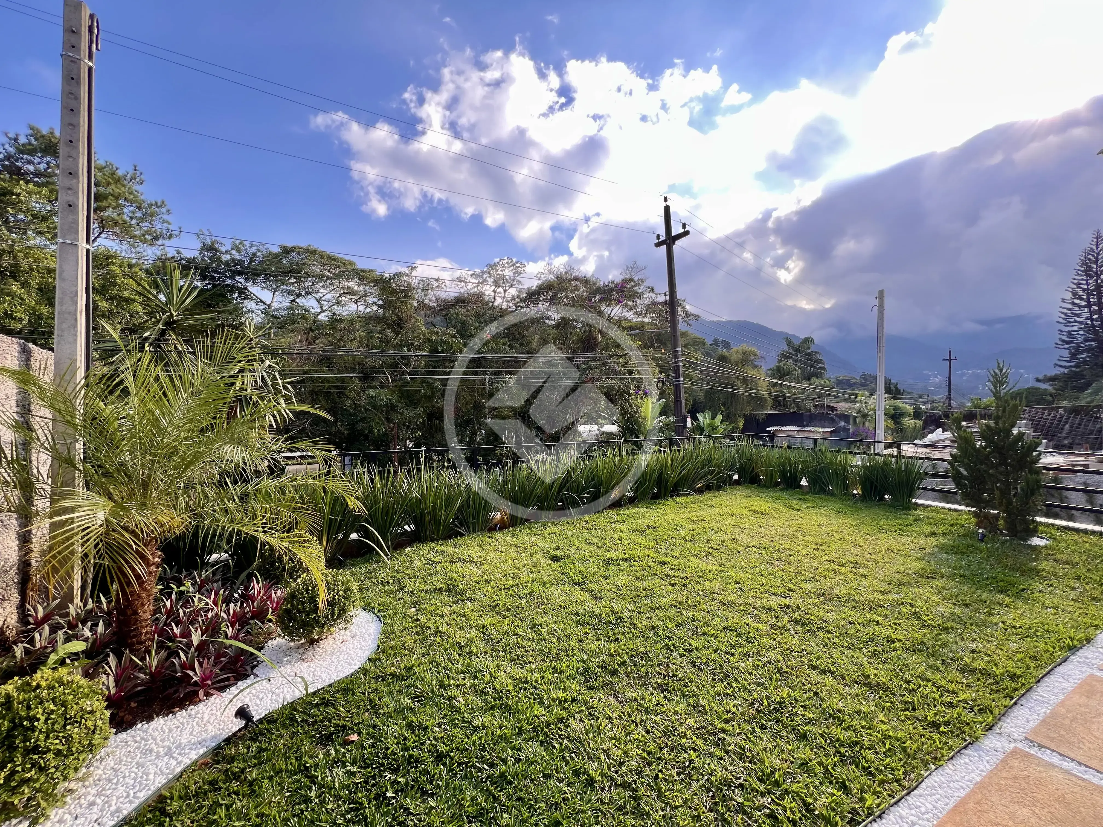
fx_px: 414
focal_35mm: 13
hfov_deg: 106.2
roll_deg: -0.3
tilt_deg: -0.4
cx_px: 552
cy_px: 414
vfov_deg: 89.9
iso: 32
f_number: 1.8
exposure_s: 1/233
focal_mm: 1.57
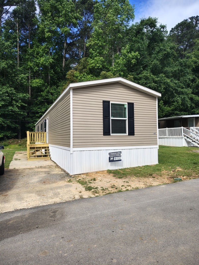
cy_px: 132
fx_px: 184
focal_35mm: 24
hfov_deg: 56.8
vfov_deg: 71.6
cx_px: 100
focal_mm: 5.56
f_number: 1.8
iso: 100
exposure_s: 1/1057
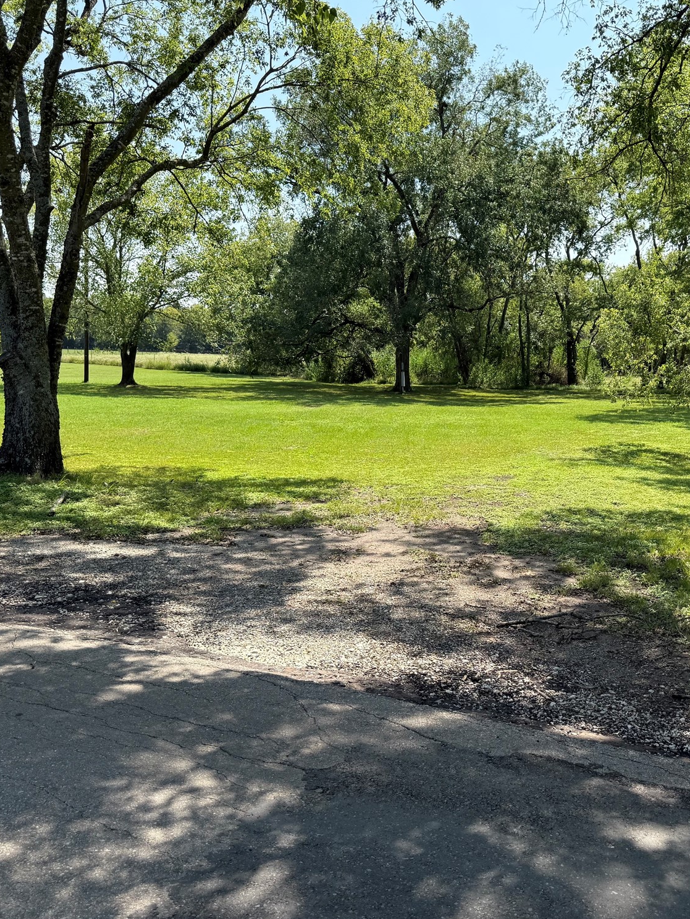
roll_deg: -1.1
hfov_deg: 42.5
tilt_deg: -6.7
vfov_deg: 55.3
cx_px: 441
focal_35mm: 33
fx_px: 877
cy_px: 462
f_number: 1.78
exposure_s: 1/1949
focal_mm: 6.76
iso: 100
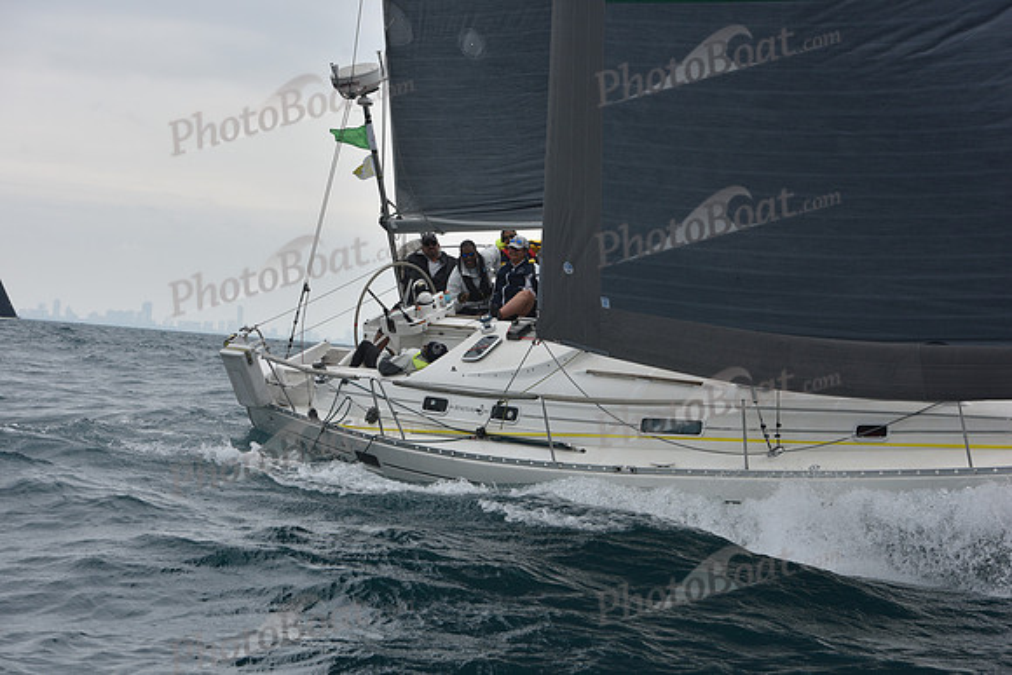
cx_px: 506
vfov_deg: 16.7
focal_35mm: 82
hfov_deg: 24.8
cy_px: 338
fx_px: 2306
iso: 250
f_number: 7.1
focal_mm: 82
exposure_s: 1/800
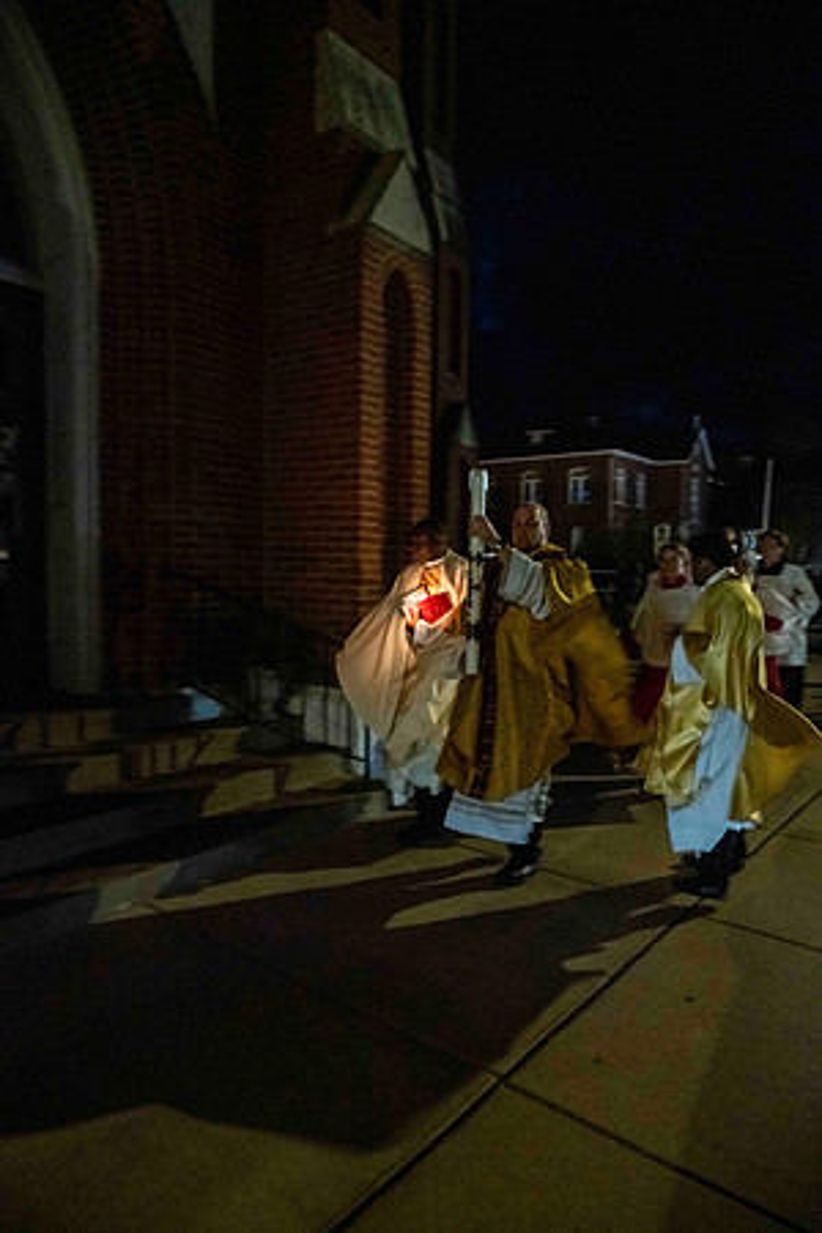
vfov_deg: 73.7
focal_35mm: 24
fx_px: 822
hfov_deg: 53.1
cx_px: 411
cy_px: 616
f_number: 6.3
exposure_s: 1/40
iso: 8000
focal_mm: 24
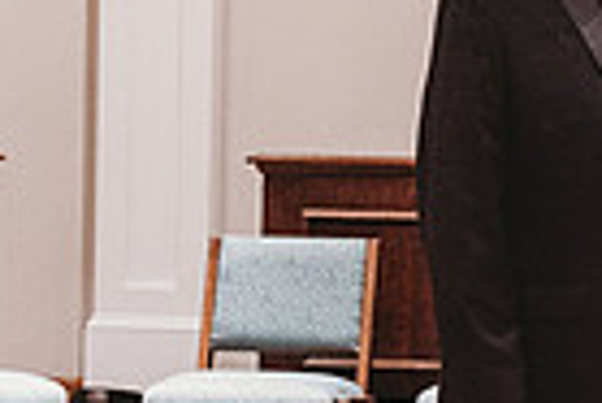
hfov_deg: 10.7
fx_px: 3063
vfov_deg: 7.5
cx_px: 970
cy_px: 202
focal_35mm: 183
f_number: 4
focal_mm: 44
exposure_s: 1/200
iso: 6400
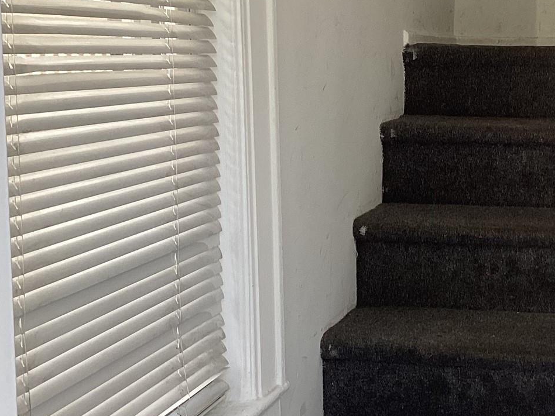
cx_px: 465
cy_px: 152
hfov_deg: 28.2
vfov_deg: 21.9
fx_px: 1074
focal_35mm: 67
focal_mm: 3.3
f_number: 2.4
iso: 80
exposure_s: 1/120
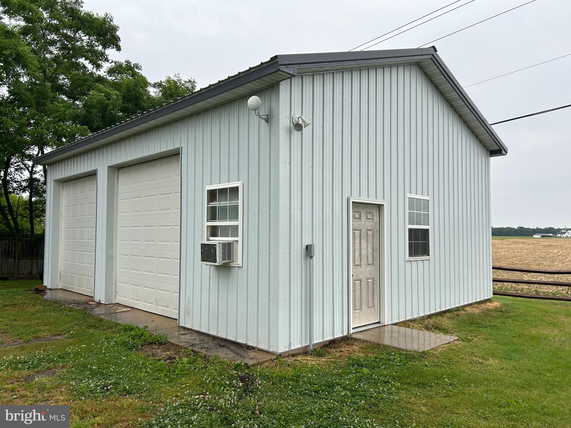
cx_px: 286
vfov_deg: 53.1
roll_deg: +2.2
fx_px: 429
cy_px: 214
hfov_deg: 67.3
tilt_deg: +1.8
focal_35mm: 26
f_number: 1.5
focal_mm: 5.7
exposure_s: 1/743
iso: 50
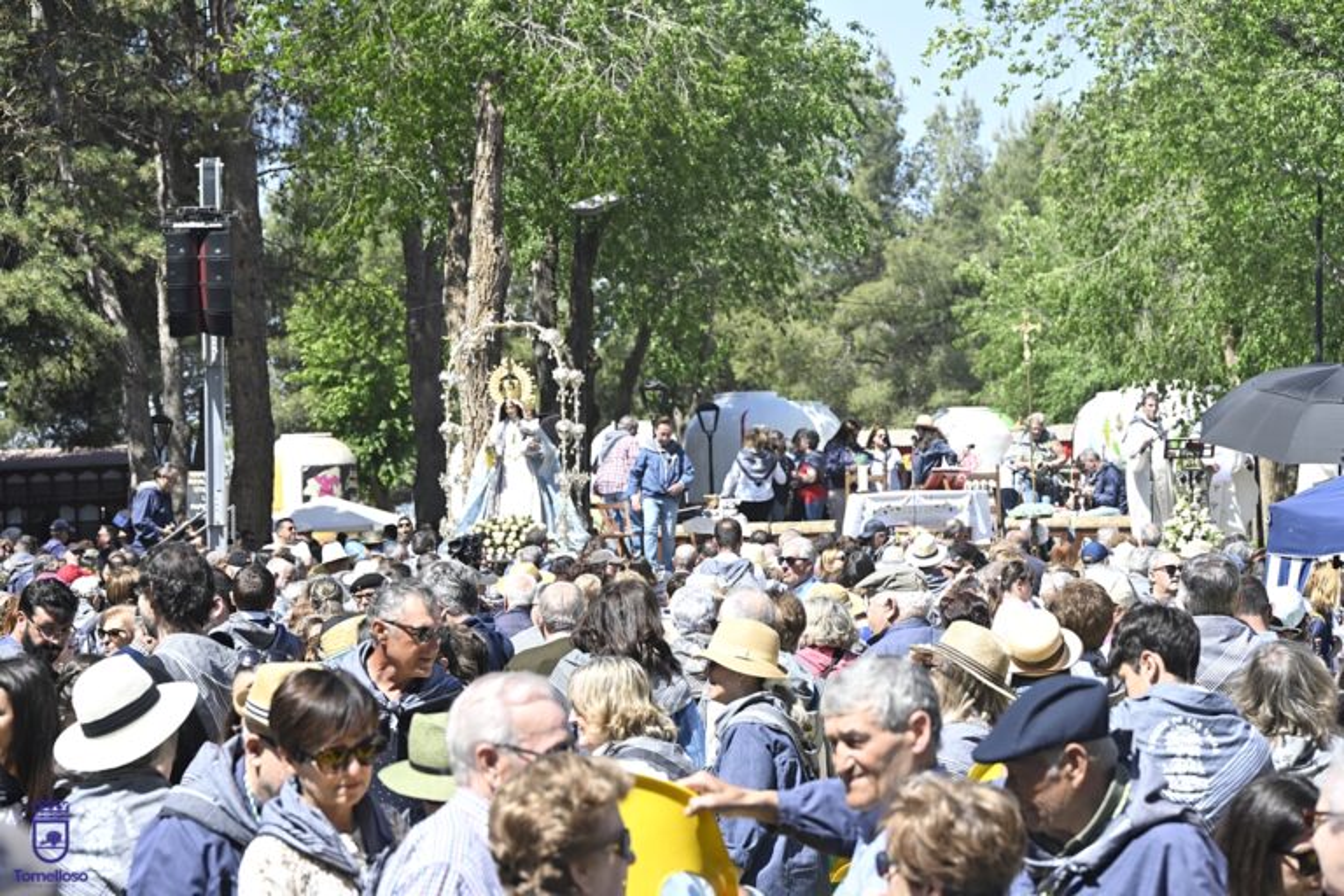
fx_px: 4106
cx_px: 672
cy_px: 448
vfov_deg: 12.5
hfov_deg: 18.6
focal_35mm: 110
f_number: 8
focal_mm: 110
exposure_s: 1/1000
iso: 800
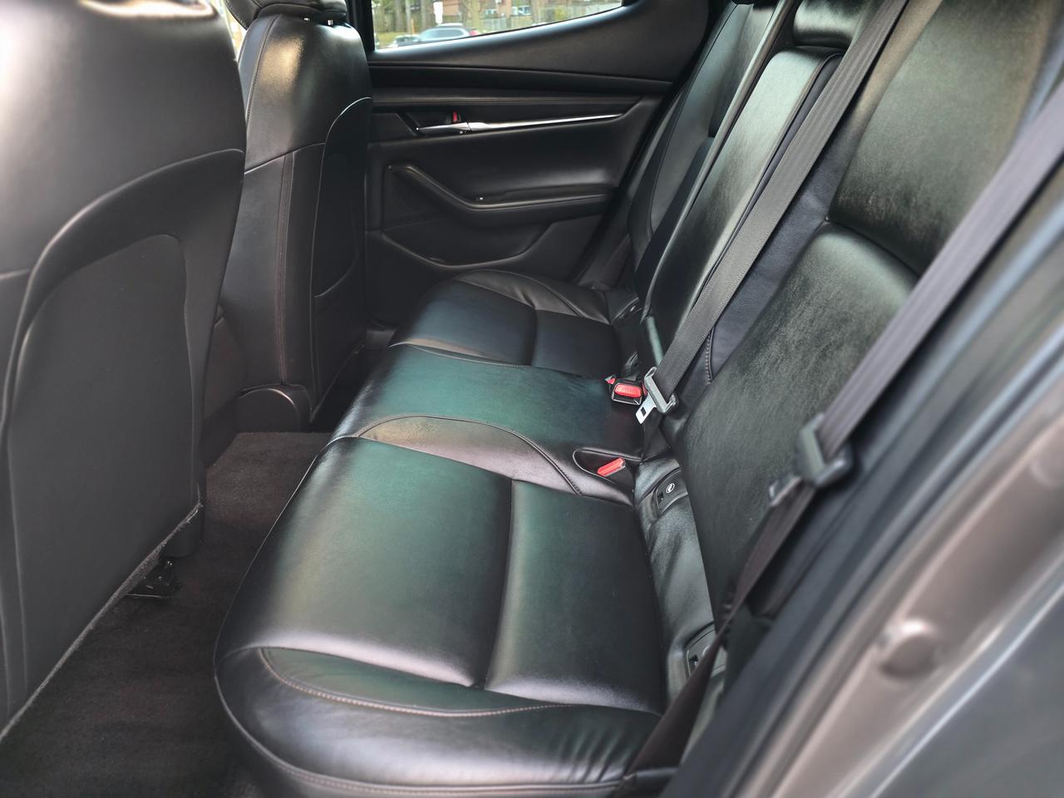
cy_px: 399
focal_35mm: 23
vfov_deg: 58.9
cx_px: 532
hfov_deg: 73.9
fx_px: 707
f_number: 1.7
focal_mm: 6.25
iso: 1600
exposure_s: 1/33.3
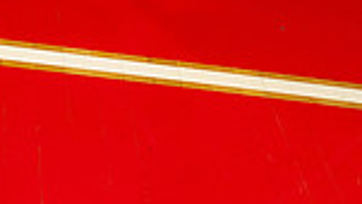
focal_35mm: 119
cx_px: 151
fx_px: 1142
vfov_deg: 9.0
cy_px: -312
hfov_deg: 18.0
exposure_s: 1/250
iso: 400
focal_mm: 38
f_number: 4
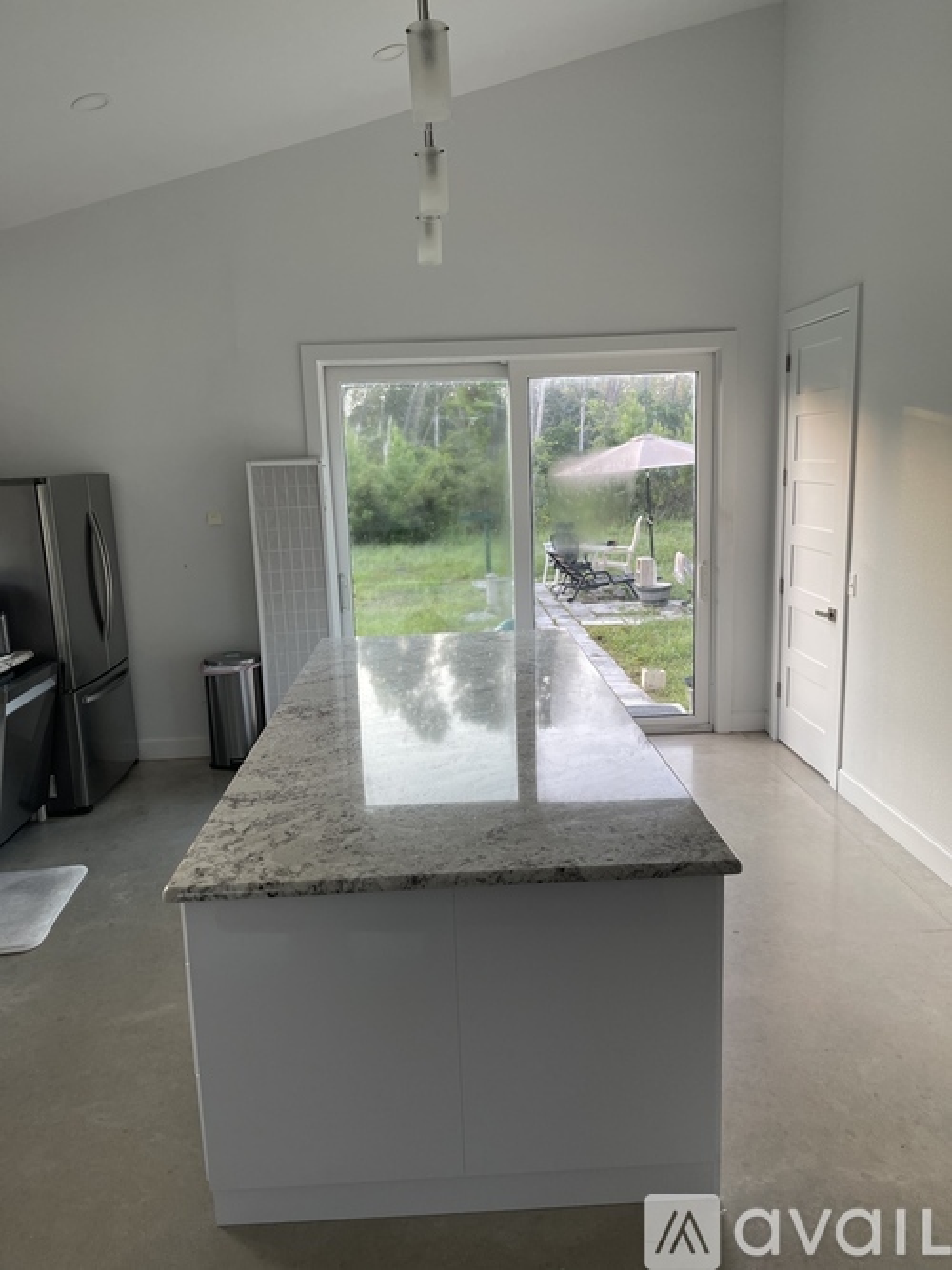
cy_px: 635
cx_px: 476
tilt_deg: -11.1
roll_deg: +2.1
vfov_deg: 69.4
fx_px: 917
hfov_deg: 54.9
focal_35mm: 25
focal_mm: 5.1
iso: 80
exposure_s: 1/121
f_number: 1.6
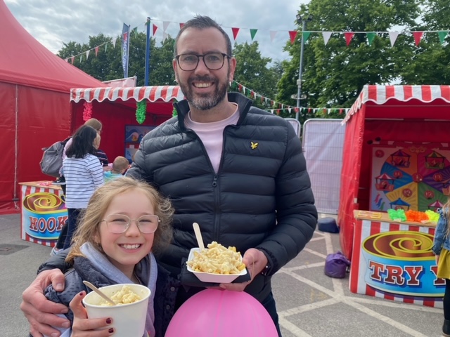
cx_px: 225
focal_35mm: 26
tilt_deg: -4.9
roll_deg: -2.4
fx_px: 338
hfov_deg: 67.3
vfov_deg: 53.1
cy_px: 168
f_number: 1.8
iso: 32
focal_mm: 4.25
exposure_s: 1/1007
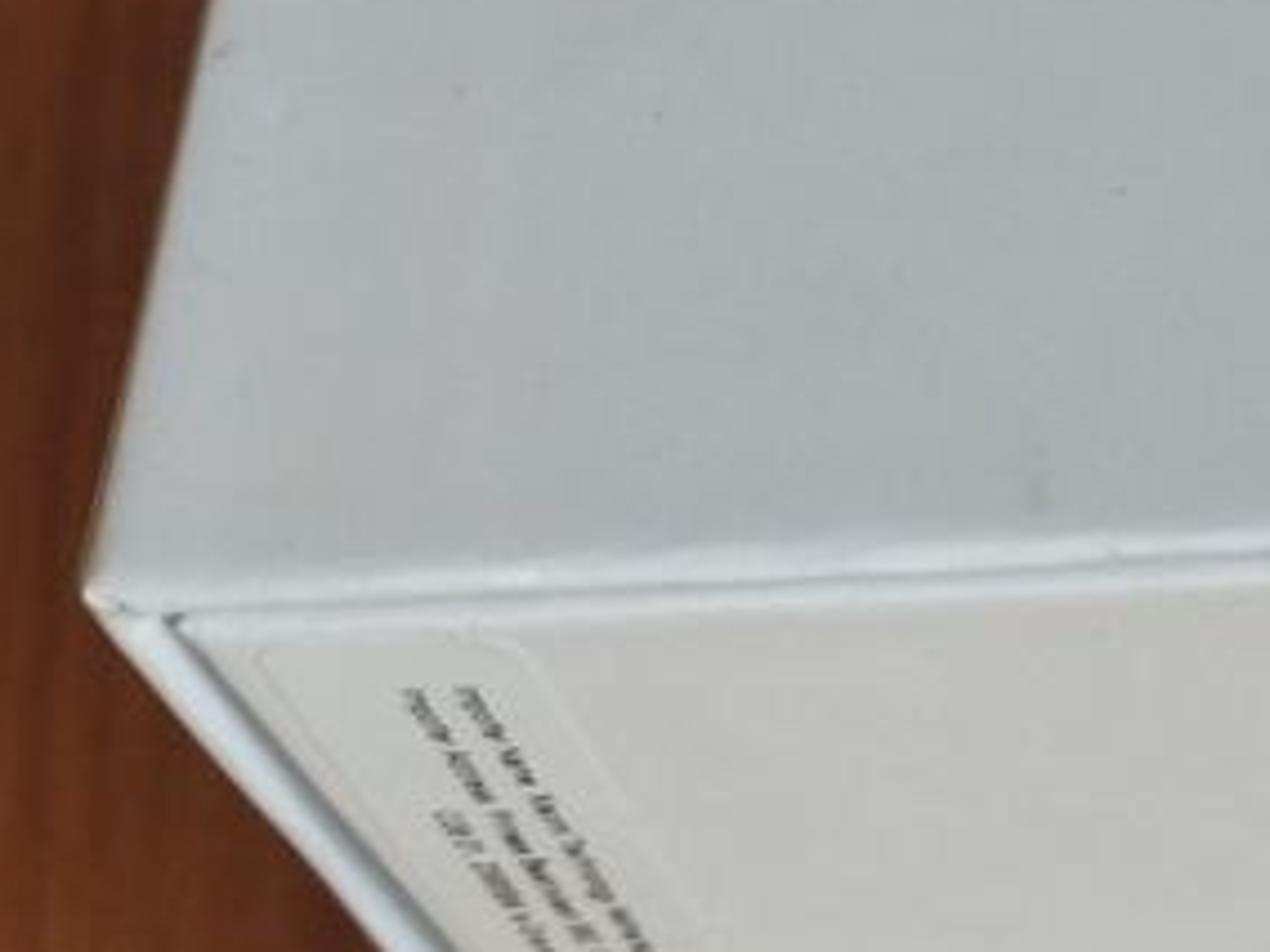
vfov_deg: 15.6
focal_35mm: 95
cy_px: 465
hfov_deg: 17.3
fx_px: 3485
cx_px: 2218
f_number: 1.79
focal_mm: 4.71
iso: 167
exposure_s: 1/50
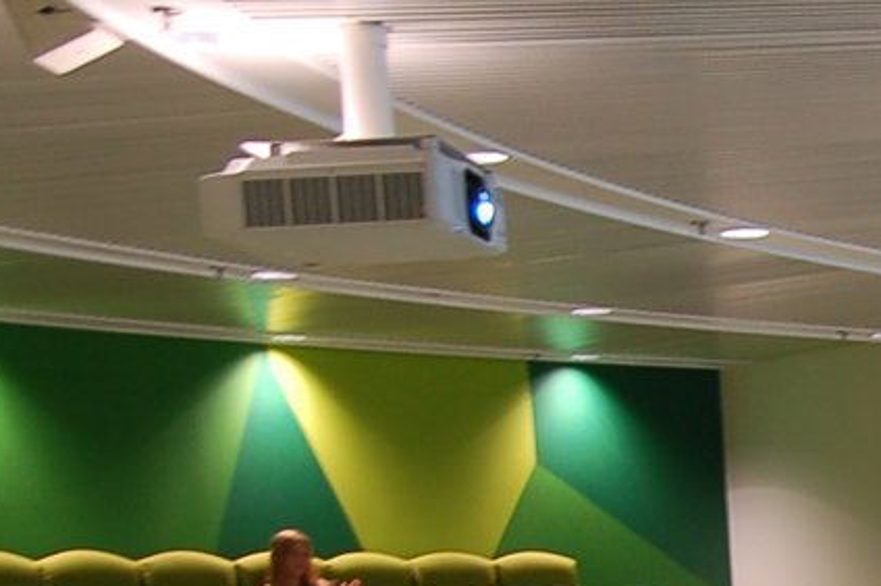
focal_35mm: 120
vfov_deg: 10.6
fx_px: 2943
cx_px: 1650
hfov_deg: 14.6
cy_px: 1083
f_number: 2.8
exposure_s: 1/13
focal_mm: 17
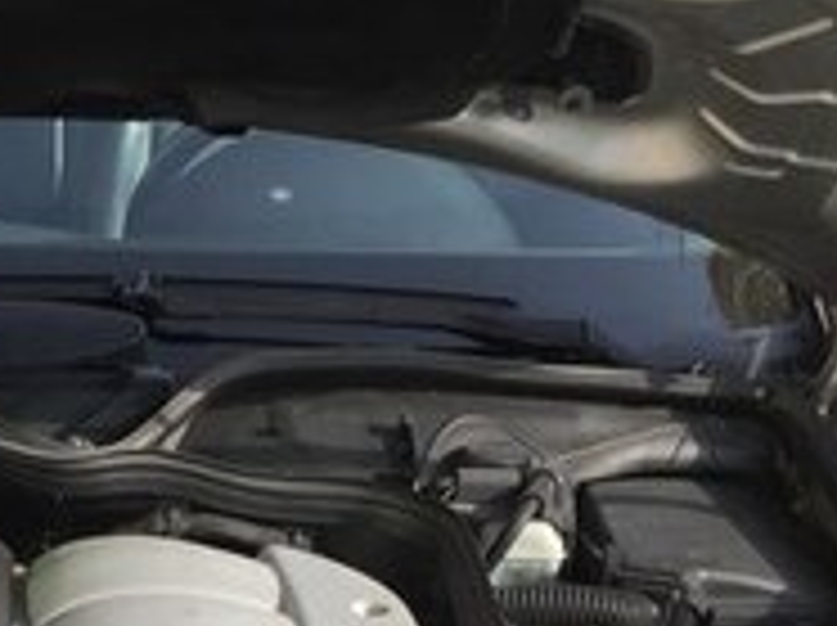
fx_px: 2487
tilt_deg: -30.9
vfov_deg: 13.1
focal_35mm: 103
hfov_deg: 18.1
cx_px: -166
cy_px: 1097
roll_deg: +2.7
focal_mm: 4.15
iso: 32
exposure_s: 1/520
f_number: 2.2
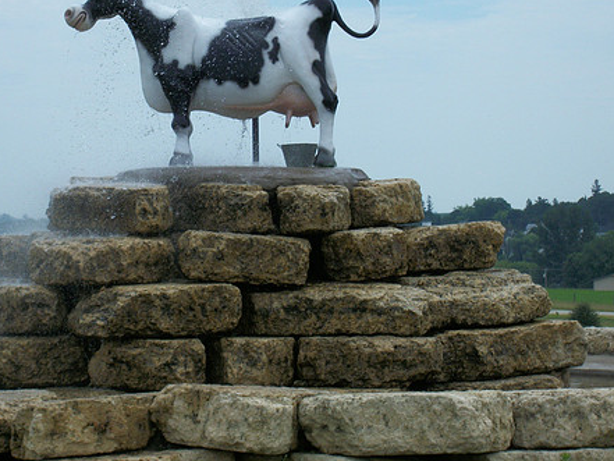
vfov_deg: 10.7
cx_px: 217
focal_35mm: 138
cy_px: 164
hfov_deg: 14.3
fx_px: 2448
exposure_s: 1/640
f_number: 5.7
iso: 80
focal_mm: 18.8
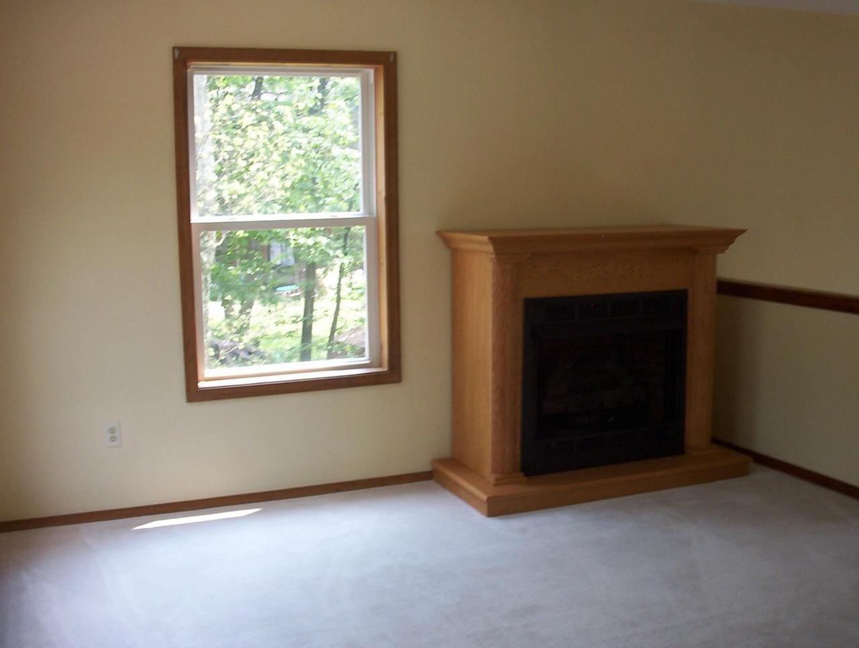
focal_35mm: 39
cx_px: 430
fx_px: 970
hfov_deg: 47.8
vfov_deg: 37.0
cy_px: 324
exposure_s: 1/53.4
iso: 100
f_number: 4.5
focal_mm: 6
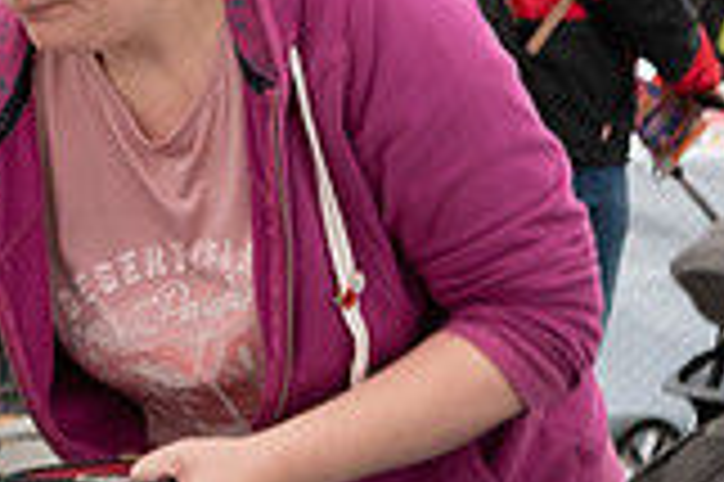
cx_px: -63
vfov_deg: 6.8
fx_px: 4058
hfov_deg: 10.1
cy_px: 246
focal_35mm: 202
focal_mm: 56
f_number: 8
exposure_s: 1/80
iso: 500
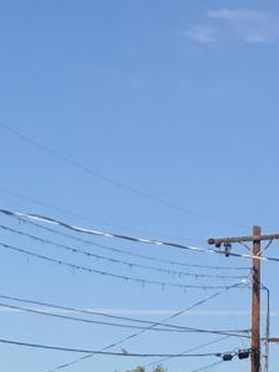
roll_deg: -1.9
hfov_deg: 7.5
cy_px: 1041
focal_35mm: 194
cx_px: -131
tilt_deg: -12.8
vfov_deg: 8.7
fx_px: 2086
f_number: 2.2
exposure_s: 1/1637
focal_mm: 4.15
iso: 25
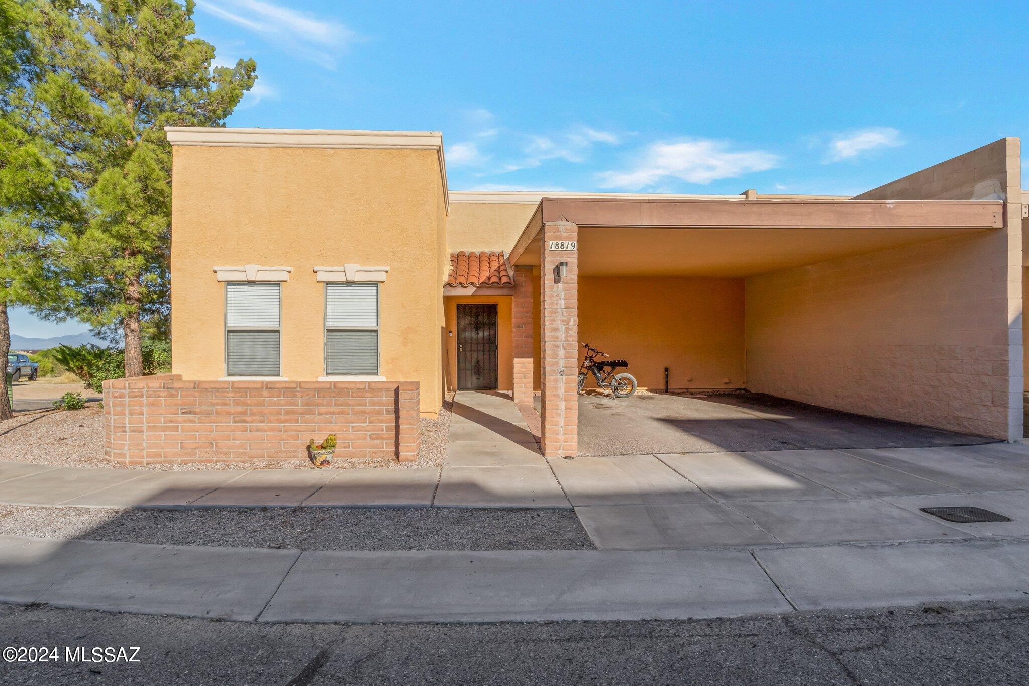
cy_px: 343
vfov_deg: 72.0
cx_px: 514
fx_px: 472
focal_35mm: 16
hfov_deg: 95.0
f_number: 8
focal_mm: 11
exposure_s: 1/1000
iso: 400
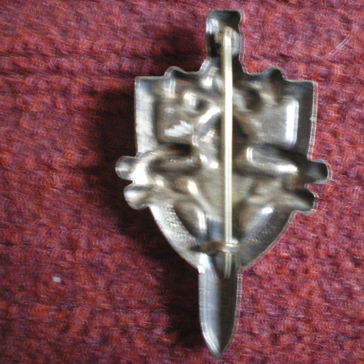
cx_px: 206
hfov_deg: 37.5
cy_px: 182
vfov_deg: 37.6
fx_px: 535
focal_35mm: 45
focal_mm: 6.3
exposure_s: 1/6
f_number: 3.1
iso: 400
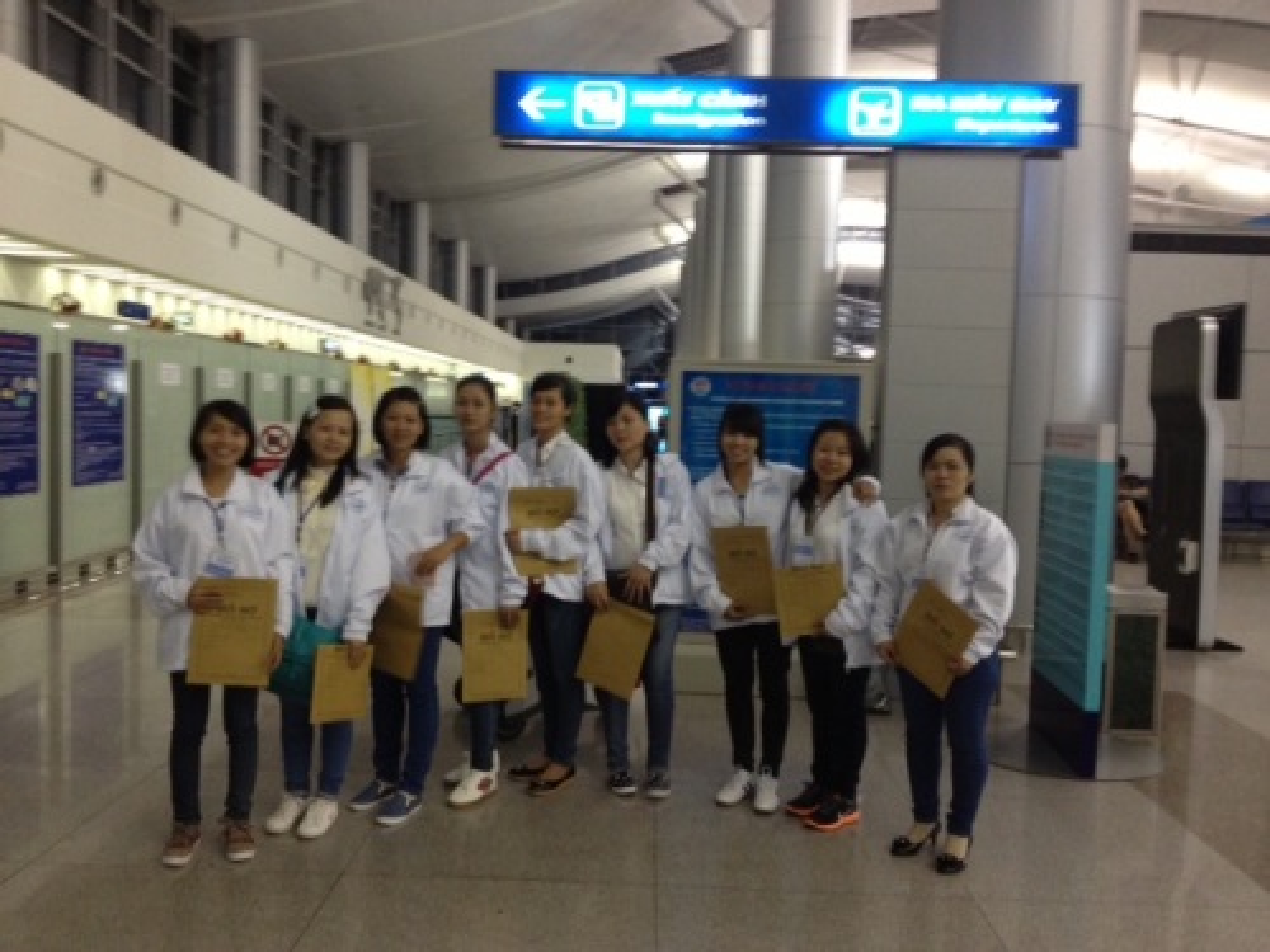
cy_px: 476
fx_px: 1284
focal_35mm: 35
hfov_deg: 52.6
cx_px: 635
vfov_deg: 40.7
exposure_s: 1/20
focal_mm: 4.28
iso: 200
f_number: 2.4
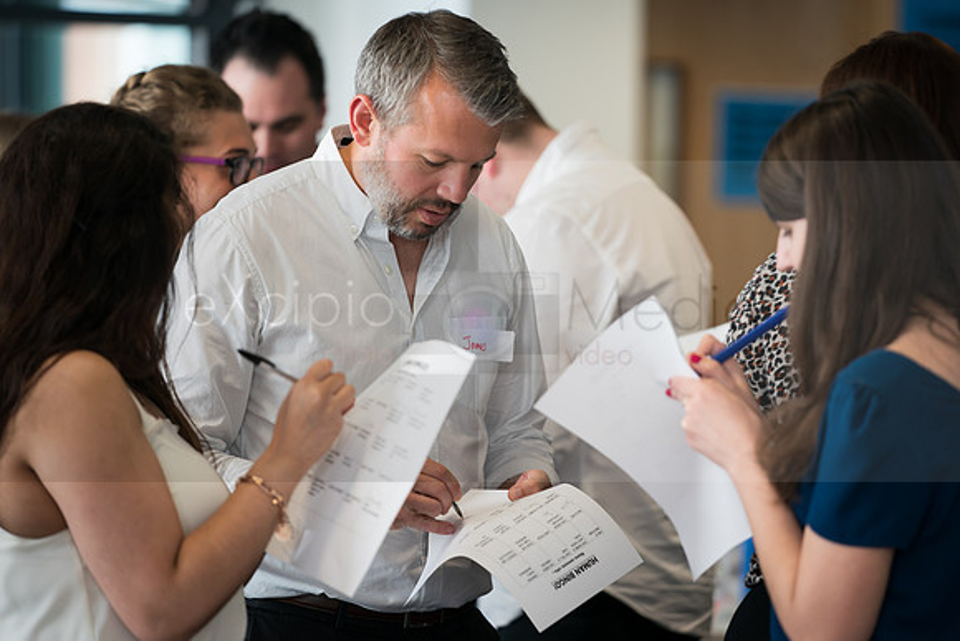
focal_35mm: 194
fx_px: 5175
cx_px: 515
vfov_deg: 7.1
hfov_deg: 10.6
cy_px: 344
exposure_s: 1/125
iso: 250
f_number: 2.8
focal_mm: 181
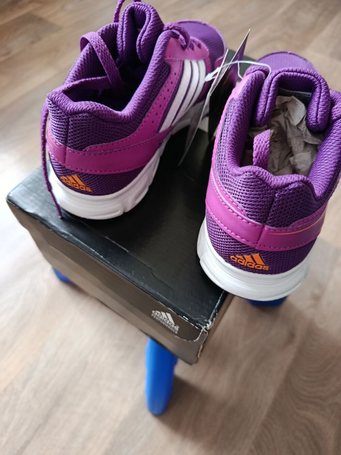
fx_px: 315
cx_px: 170
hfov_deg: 56.8
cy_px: 228
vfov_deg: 71.6
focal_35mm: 24
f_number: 1.7
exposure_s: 1/50
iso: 1295
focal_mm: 5.24
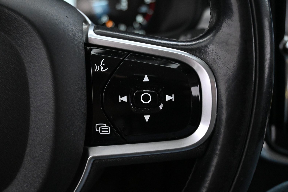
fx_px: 278
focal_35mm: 35
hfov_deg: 54.7
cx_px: 145
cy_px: 99
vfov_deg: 38.1
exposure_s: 1/40
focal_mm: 22.5
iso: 7200
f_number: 4
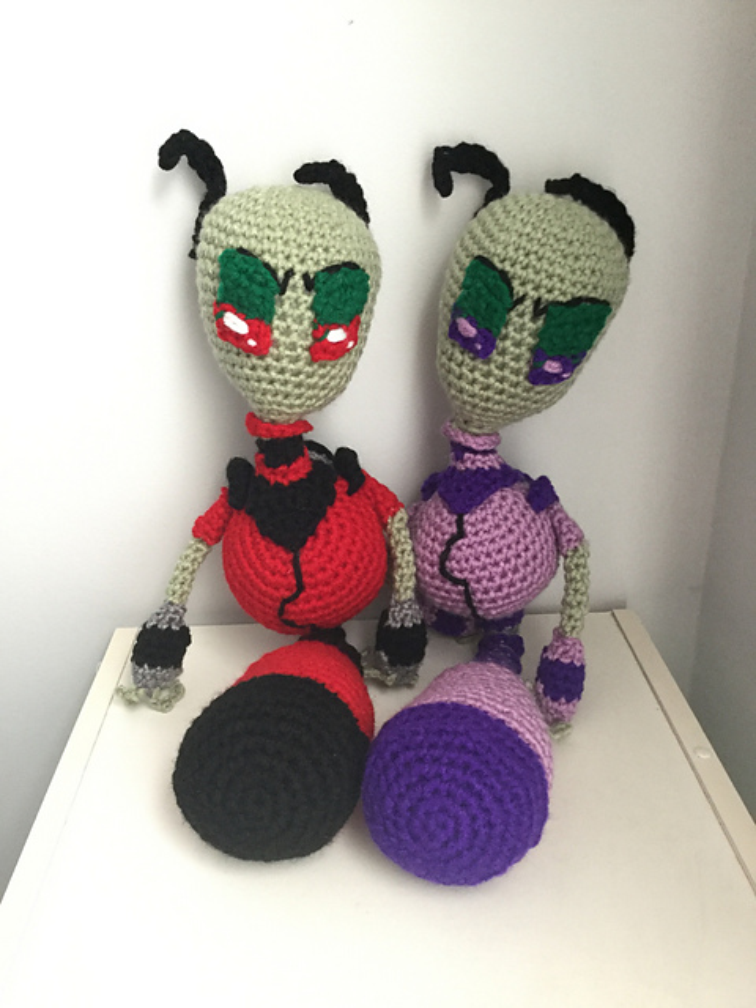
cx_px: 378
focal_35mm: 31
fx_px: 903
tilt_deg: -25.8
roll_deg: +1.0
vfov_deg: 58.4
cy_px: 504
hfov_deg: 45.4
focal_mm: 3.3
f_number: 2.4
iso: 200
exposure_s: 1/20
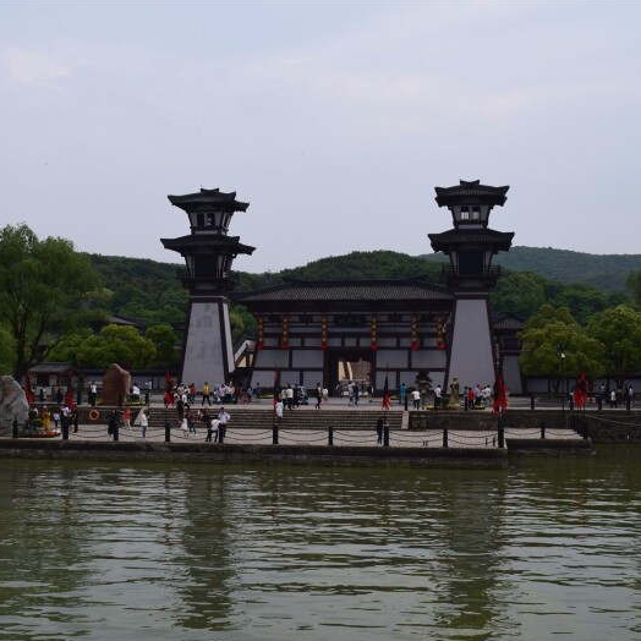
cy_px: 325
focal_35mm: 49
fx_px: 1019
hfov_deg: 34.9
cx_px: 283
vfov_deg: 34.9
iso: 400
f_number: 11
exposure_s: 1/400
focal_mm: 25
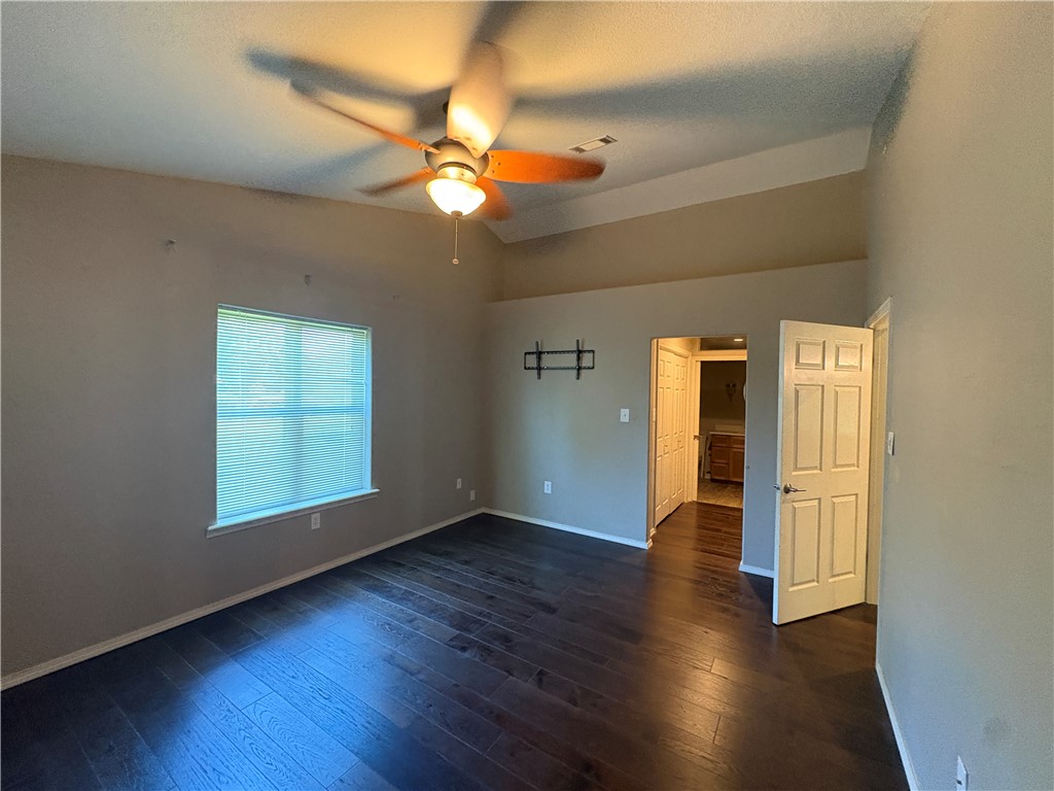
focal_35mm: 14
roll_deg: -1.6
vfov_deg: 85.7
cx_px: 527
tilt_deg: +0.7
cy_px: 396
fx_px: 426
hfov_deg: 102.1
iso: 640
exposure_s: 1/60
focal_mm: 2.22
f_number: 2.2
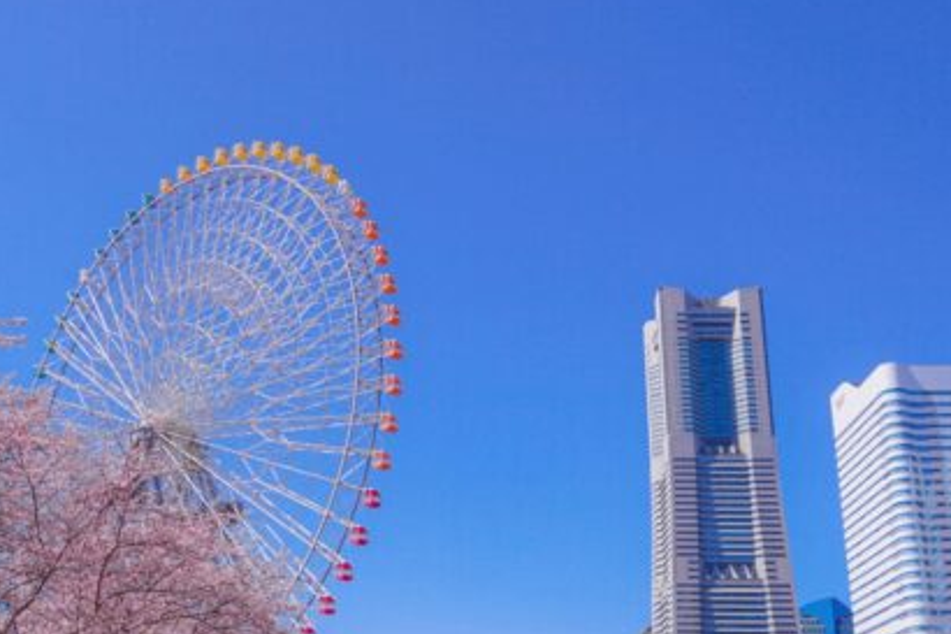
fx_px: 1188
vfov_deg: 29.5
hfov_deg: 43.5
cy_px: 453
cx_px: 399
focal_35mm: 45
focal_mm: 24
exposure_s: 1/125
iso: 100
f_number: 11
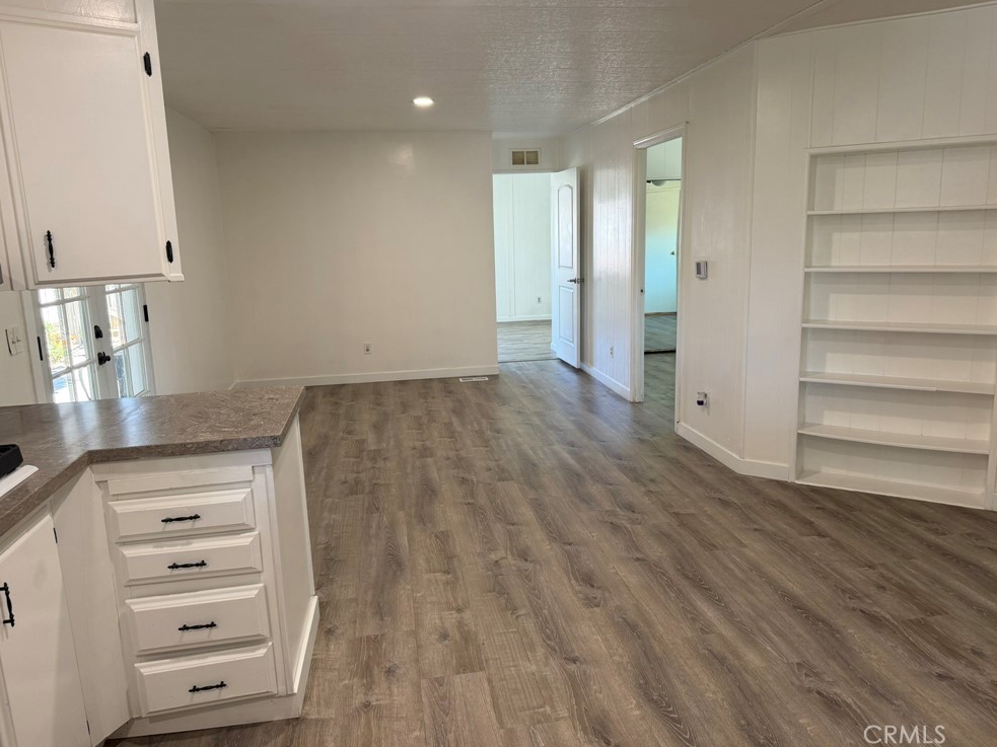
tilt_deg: -11.1
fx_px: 720
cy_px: 360
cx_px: 502
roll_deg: +2.2
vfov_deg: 54.9
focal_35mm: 25
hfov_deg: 69.4
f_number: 1.78
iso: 125
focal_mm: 6.76
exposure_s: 1/60
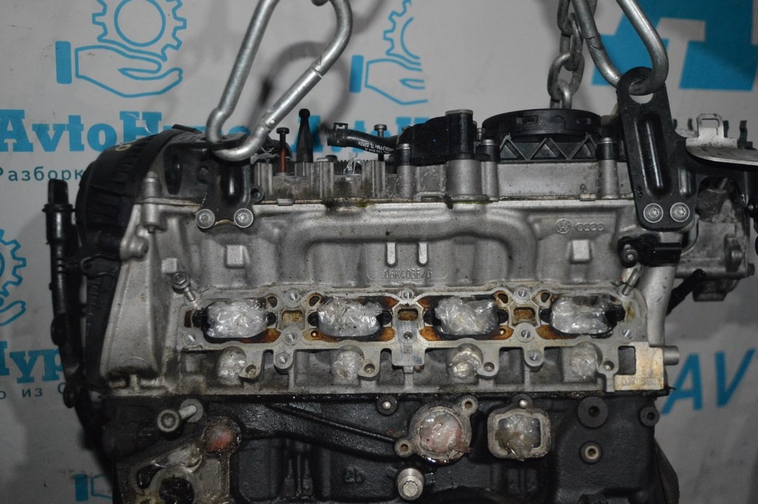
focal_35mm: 40
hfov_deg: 48.0
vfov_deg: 33.0
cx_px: 379
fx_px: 852
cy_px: 252
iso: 3200
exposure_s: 1/60
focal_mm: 27
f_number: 4
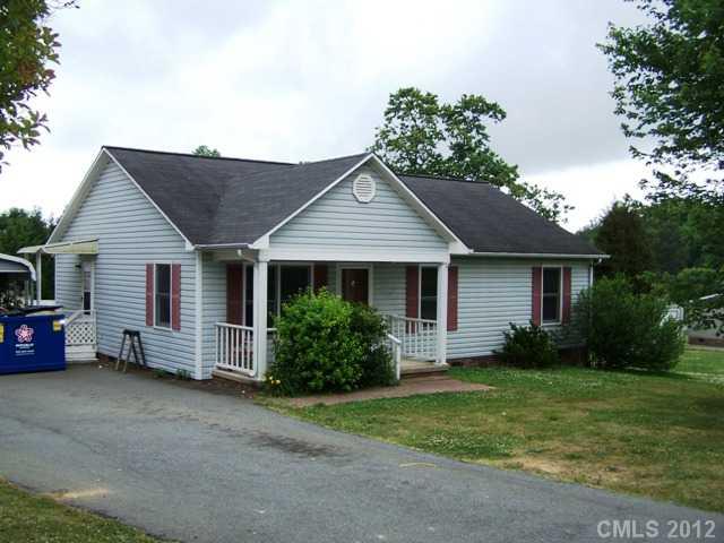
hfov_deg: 49.0
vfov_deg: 37.7
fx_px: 795
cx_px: 362
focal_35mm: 38
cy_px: 272
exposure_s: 1/350
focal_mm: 6.3
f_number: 2.8
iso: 80
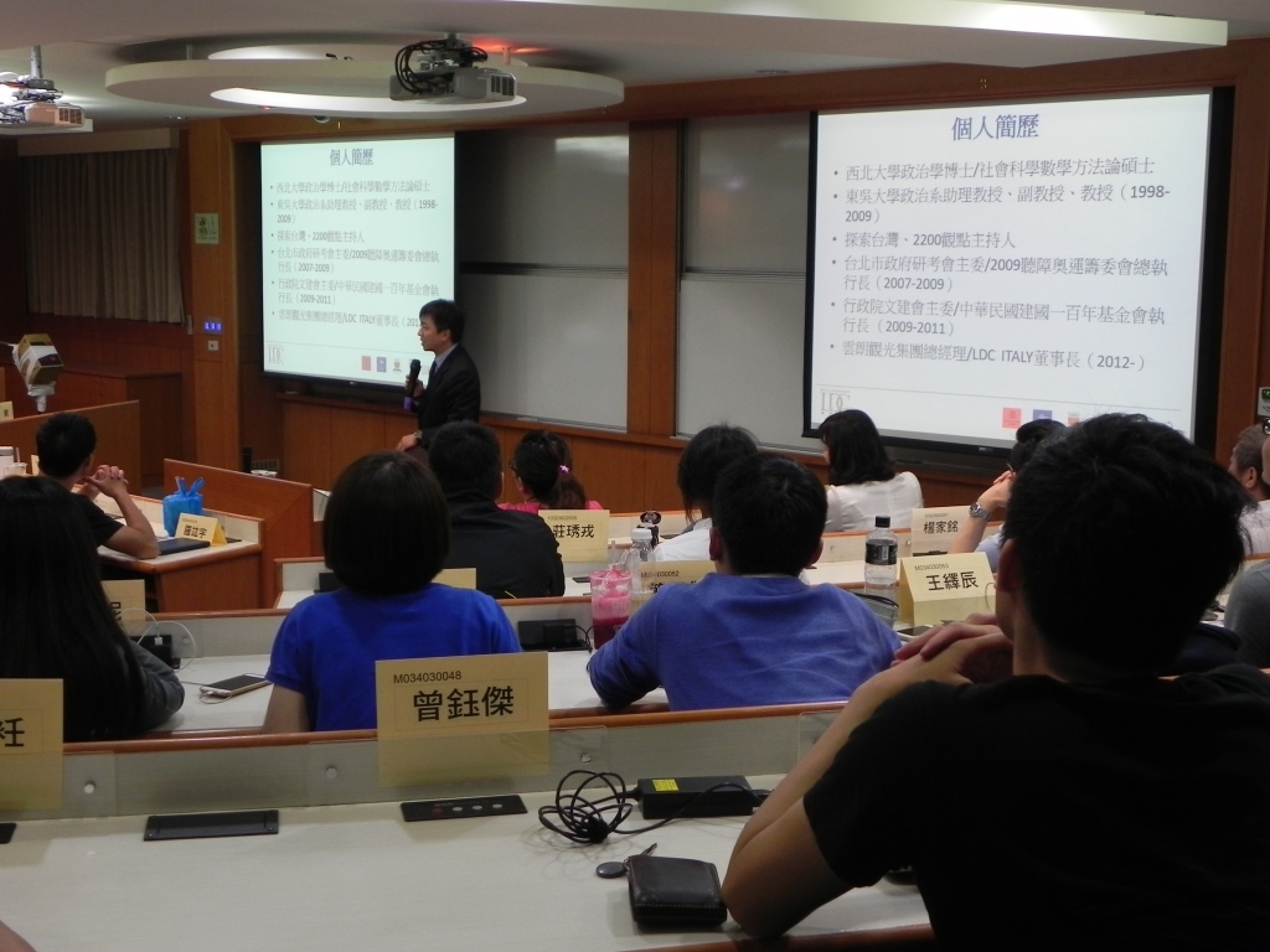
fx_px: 1688
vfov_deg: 31.5
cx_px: 635
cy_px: 476
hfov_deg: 41.2
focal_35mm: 46
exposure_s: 1/30
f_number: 3.2
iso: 188
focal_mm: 8.2
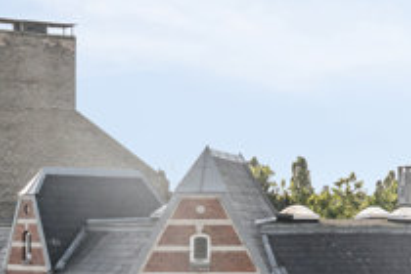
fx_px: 1564
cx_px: 528
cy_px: 285
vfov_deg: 9.9
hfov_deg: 14.4
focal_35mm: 137
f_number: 9
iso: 200
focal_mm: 24
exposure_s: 1/250
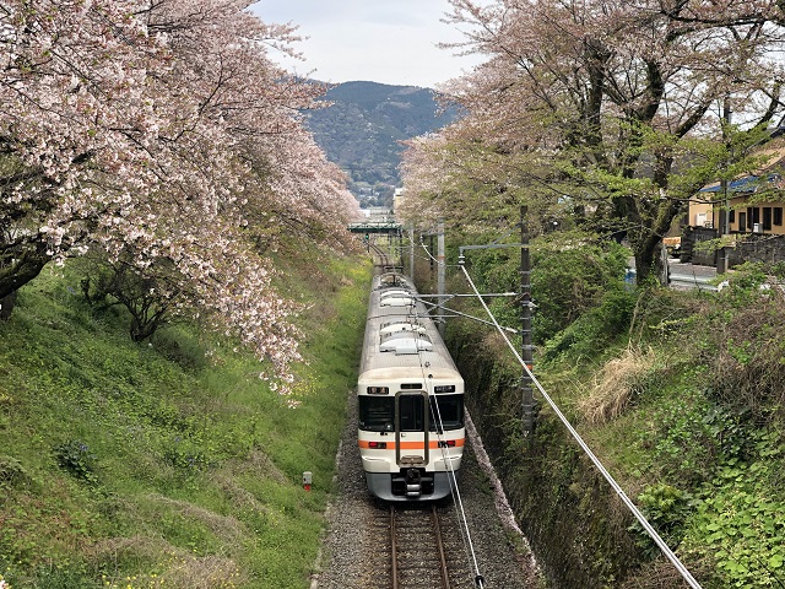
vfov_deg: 28.0
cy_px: 294
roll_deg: +1.4
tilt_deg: -4.8
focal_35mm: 52
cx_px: 392
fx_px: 1179
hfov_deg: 36.8
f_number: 2.4
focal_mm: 6
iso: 16
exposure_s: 1/258
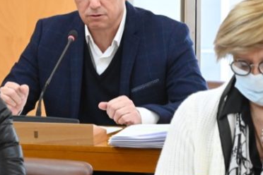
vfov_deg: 3.8
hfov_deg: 5.7
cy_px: 62
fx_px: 2652
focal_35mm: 363
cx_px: 100
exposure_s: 1/160
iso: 12800
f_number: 11
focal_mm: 180
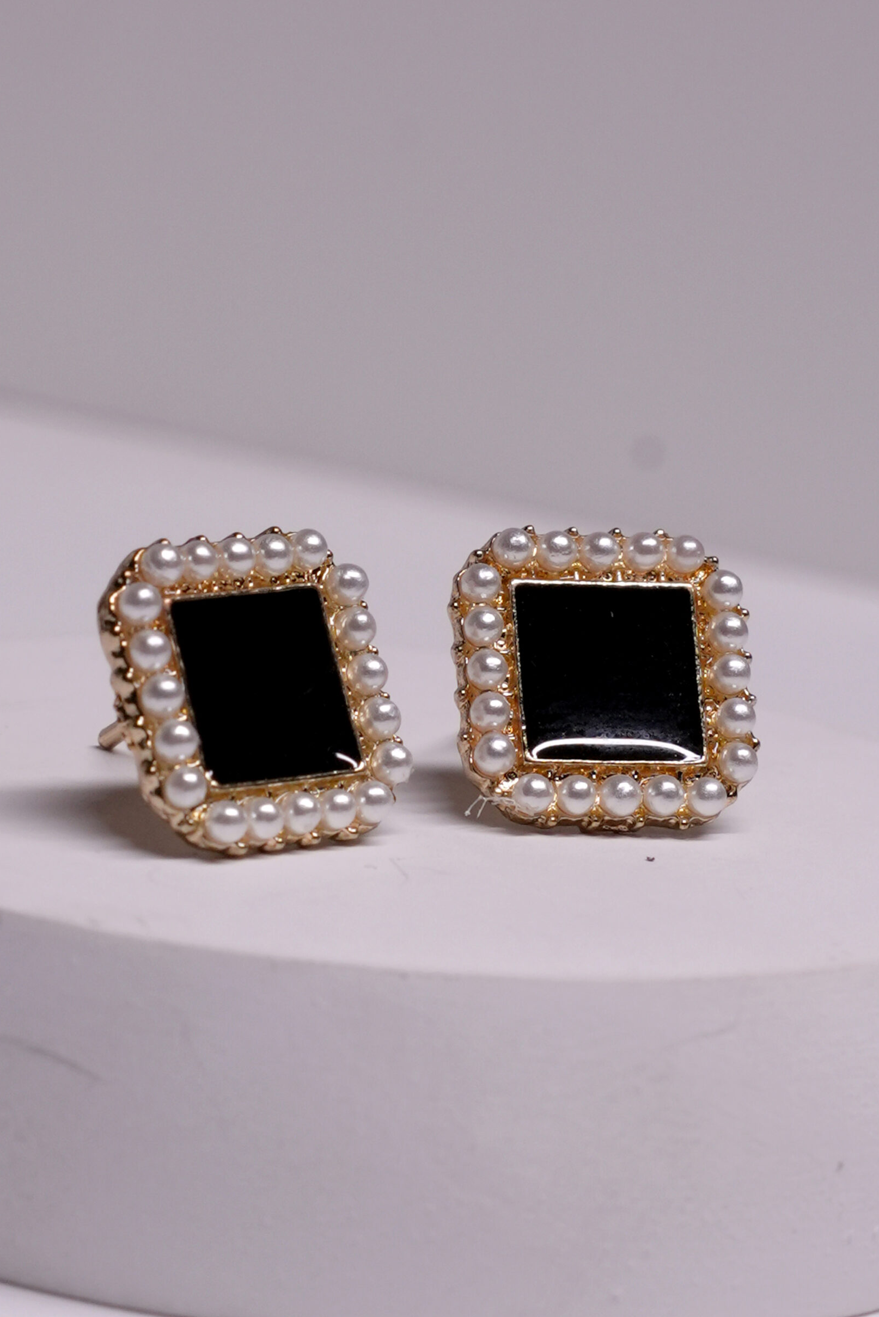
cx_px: 431
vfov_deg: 36.2
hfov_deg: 24.6
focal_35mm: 55
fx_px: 2014
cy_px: 692
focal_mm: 35
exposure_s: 1/100
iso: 640
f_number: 10
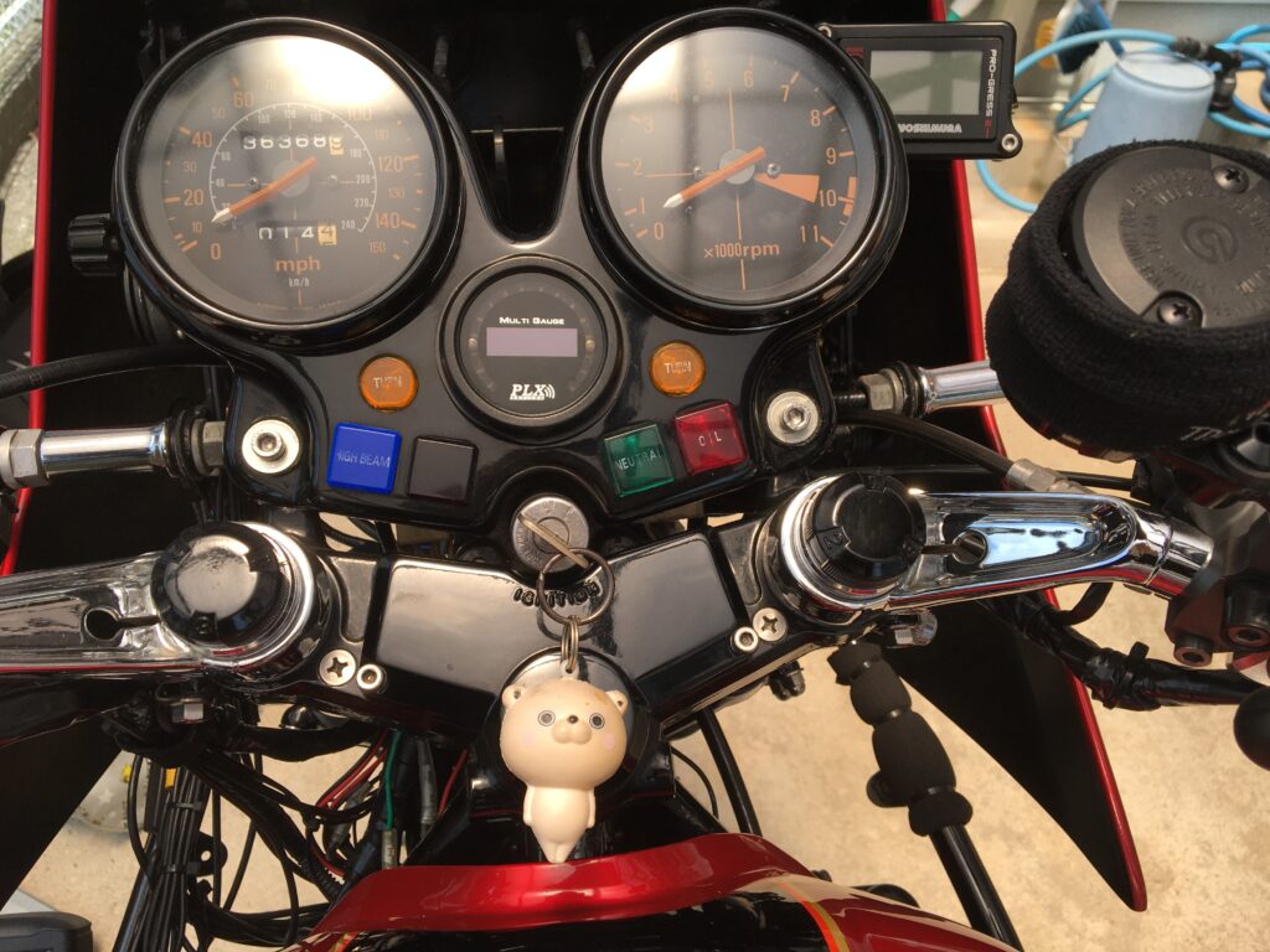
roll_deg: -2.4
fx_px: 1064
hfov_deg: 61.7
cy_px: 476
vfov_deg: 48.2
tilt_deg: -40.3
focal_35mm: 29
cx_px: 635
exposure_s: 1/739
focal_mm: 4.15
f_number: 2.2
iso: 25
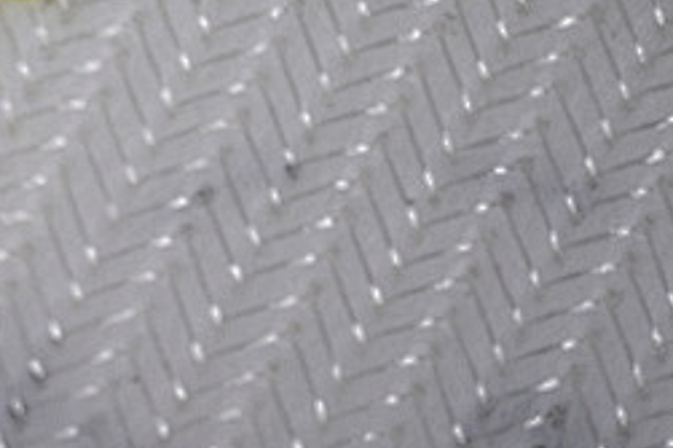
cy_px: 531
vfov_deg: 4.2
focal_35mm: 323
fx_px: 6034
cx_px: 981
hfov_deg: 6.3
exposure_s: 1/80
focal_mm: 50
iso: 160
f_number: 7.1
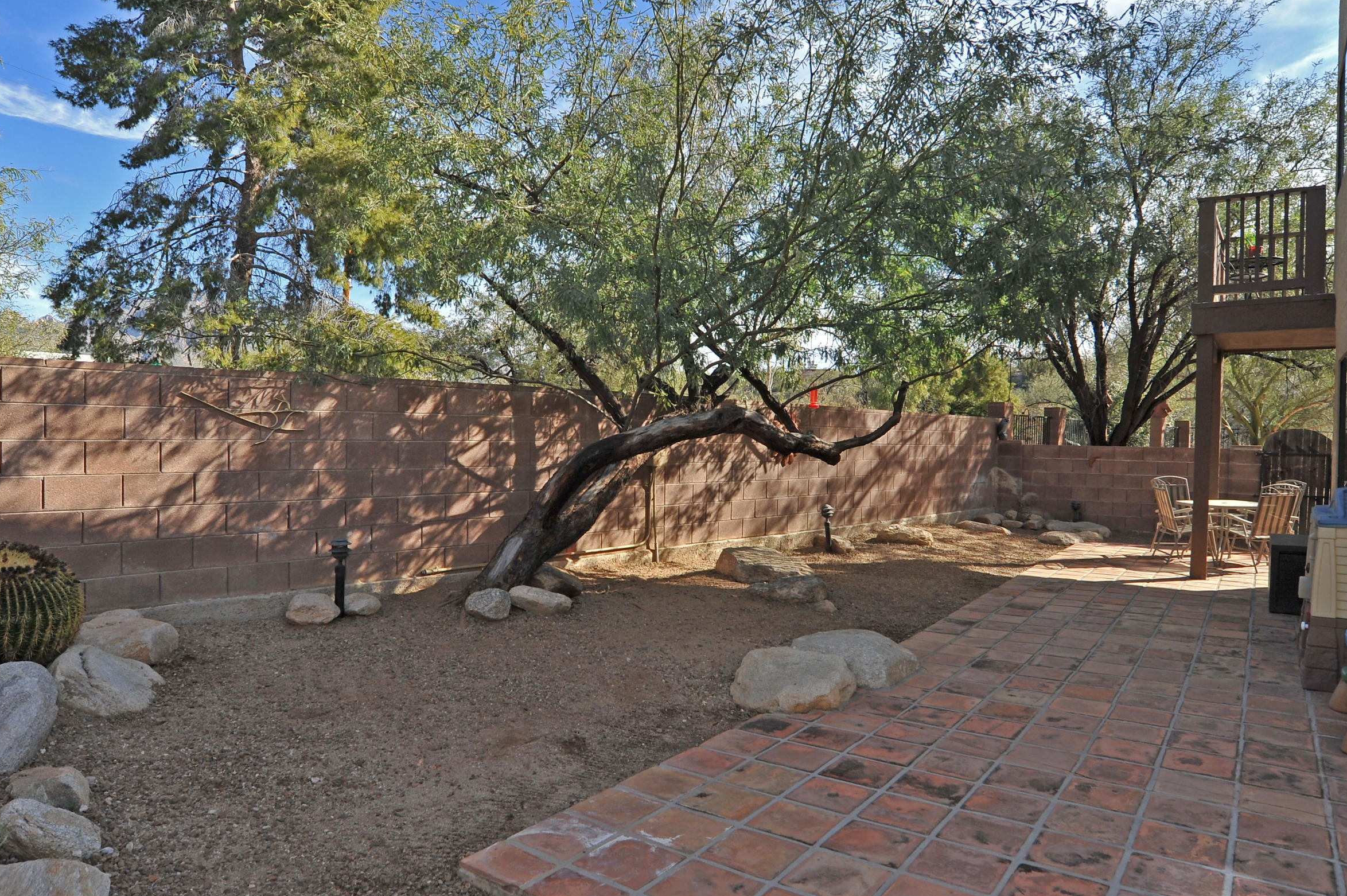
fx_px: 860
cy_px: 449
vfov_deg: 55.0
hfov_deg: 76.1
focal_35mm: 23
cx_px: 668
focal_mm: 18
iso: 320
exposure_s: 1/320
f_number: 10
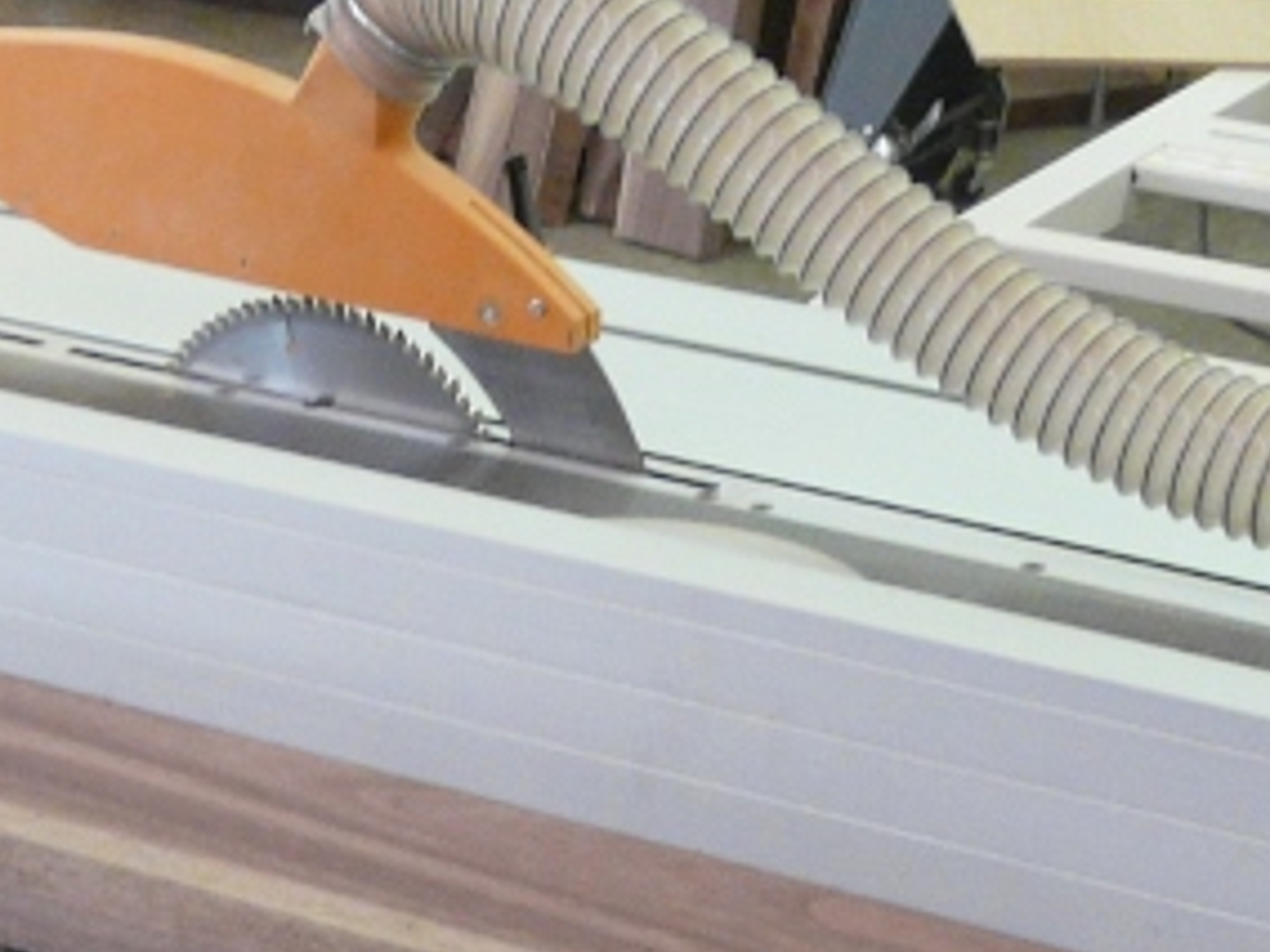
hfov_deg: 19.4
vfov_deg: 13.6
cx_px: 590
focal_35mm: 101
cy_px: 1538
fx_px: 3706
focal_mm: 4.6
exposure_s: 1/30
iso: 200
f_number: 2.8
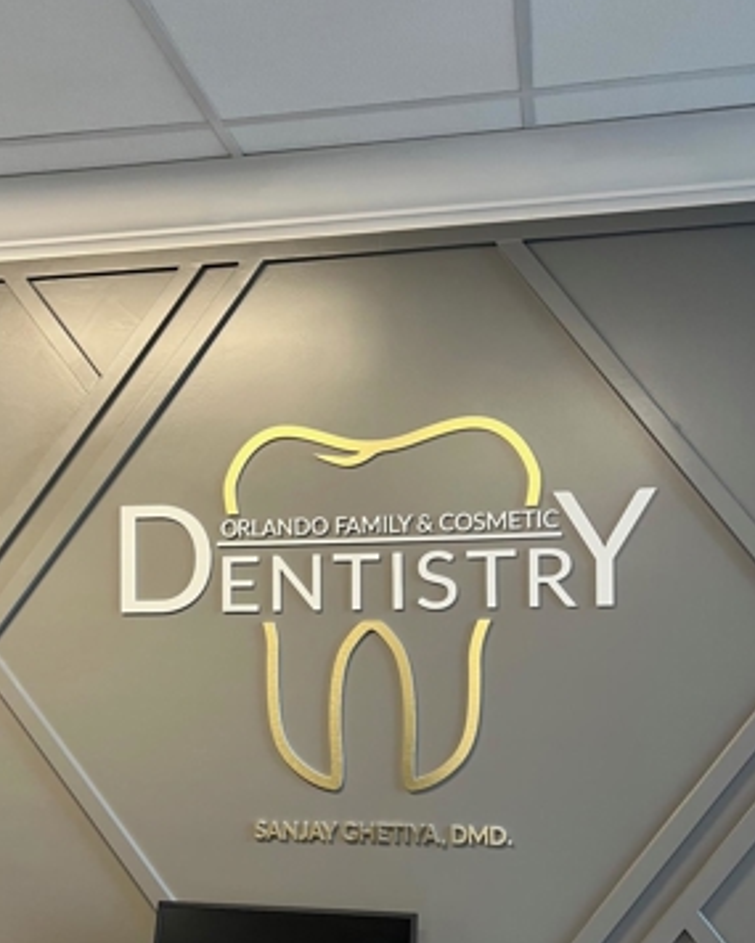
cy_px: 637
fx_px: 1061
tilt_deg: +0.8
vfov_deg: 47.1
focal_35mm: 38
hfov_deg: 39.2
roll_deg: +1.9
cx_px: 374
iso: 100
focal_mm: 5.7
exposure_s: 1/60
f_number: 1.5
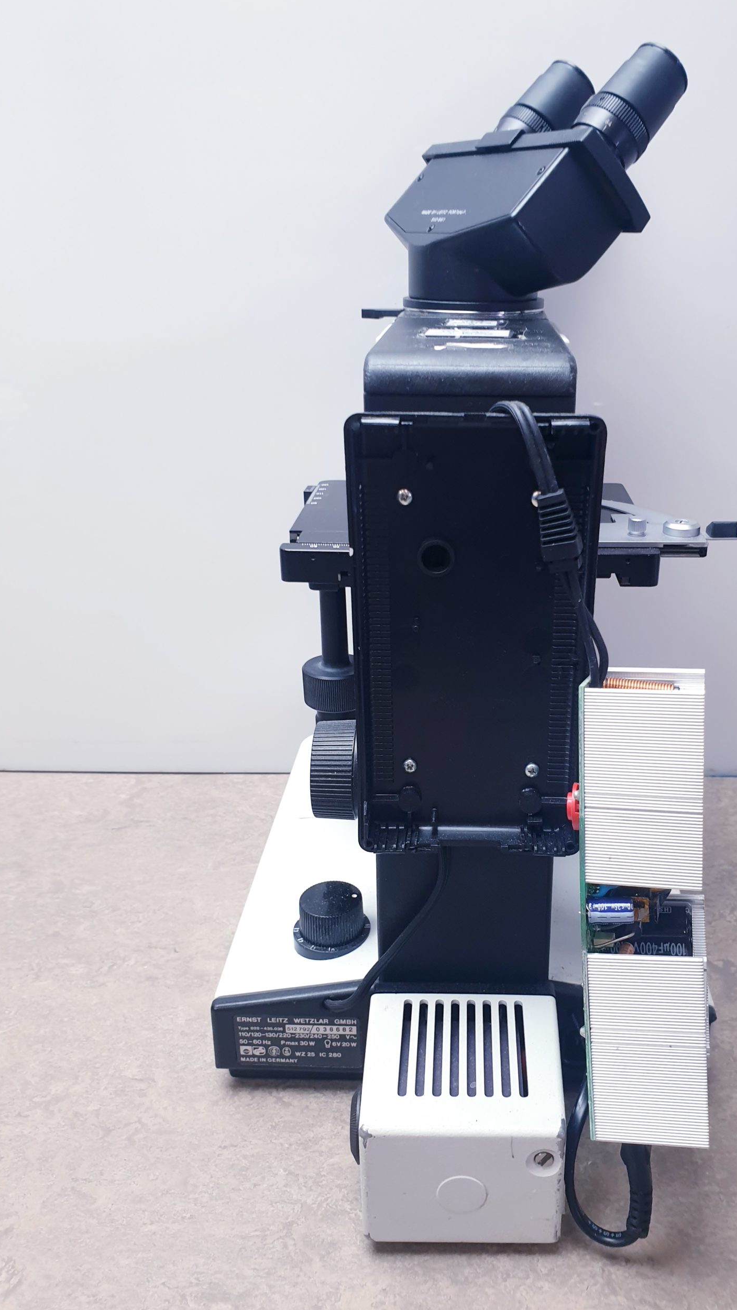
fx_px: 1007
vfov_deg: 66.1
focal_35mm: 29
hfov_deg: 39.9
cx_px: 455
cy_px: 652
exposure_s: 1/50
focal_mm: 4.3
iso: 80
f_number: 2.4
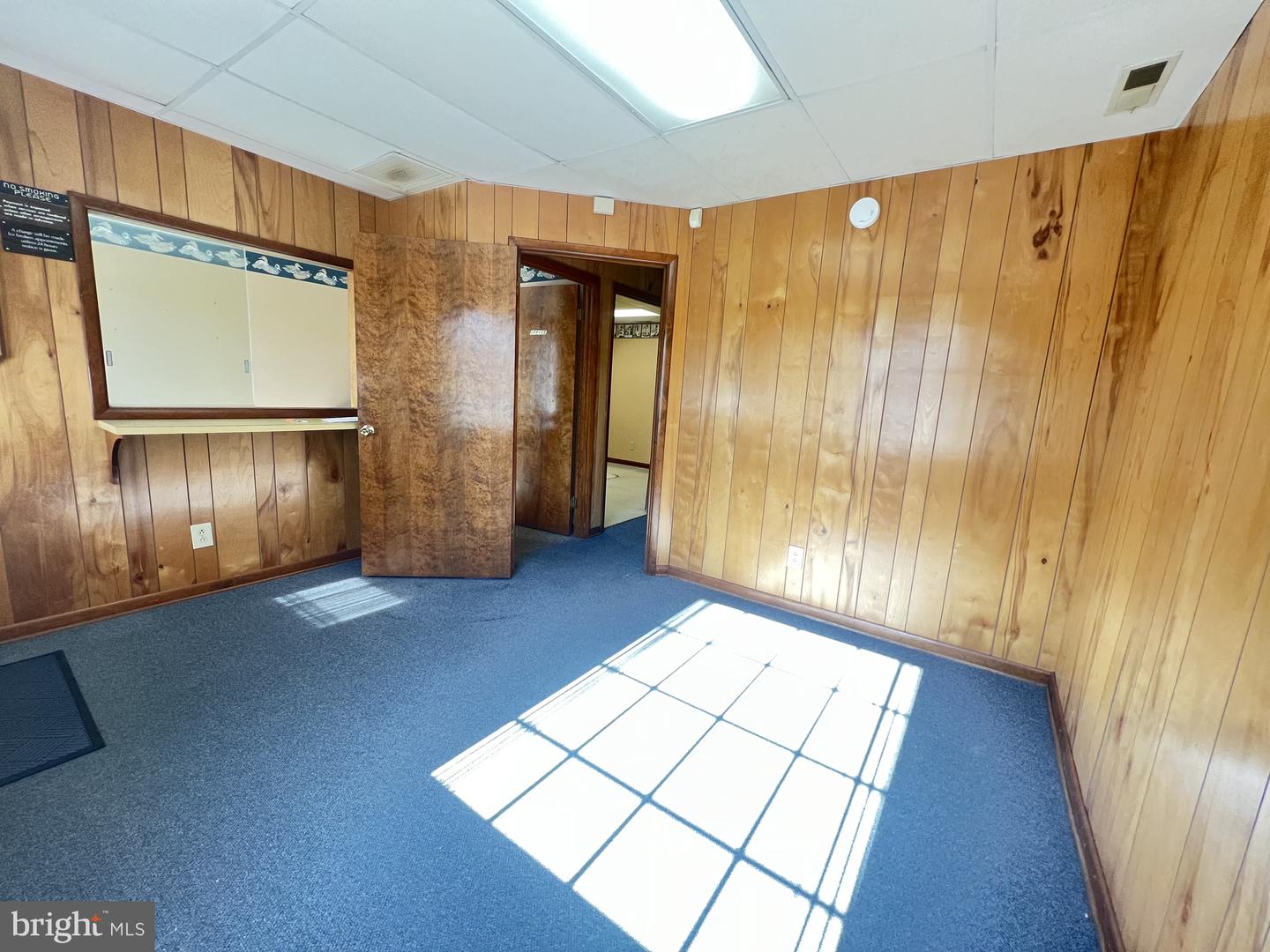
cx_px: 635
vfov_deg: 89.9
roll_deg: -3.6
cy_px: 476
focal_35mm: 13
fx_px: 477
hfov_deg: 106.2
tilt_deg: -9.0
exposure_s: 1/60
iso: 200
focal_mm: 1.57
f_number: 1.8
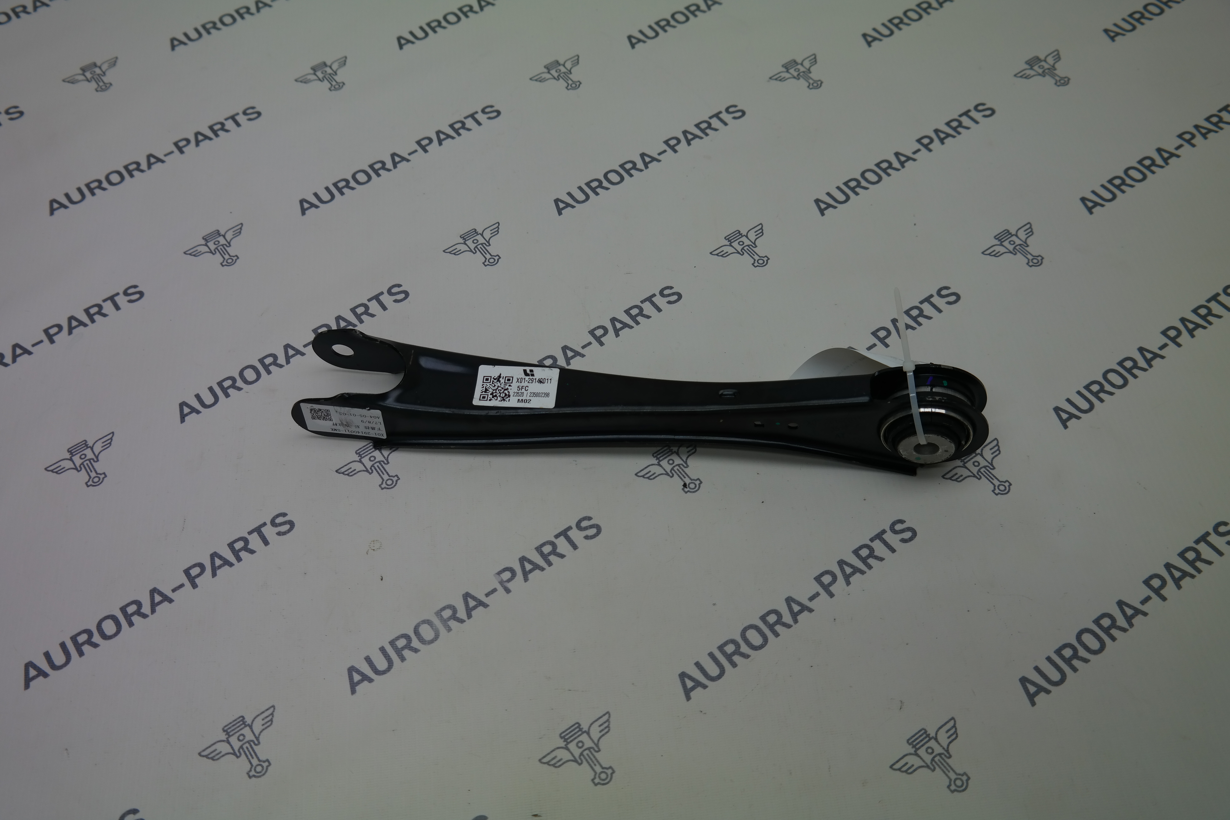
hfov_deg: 53.1
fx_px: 1230
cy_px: 410
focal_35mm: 36
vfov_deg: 36.9
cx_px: 615
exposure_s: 1/100
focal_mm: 24
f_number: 4
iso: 100
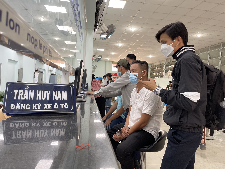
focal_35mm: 26
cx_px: 112
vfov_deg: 53.1
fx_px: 169
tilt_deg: -1.9
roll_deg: -3.0
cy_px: 84
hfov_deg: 67.3
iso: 125
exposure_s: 1/100
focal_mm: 5.1
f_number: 1.6
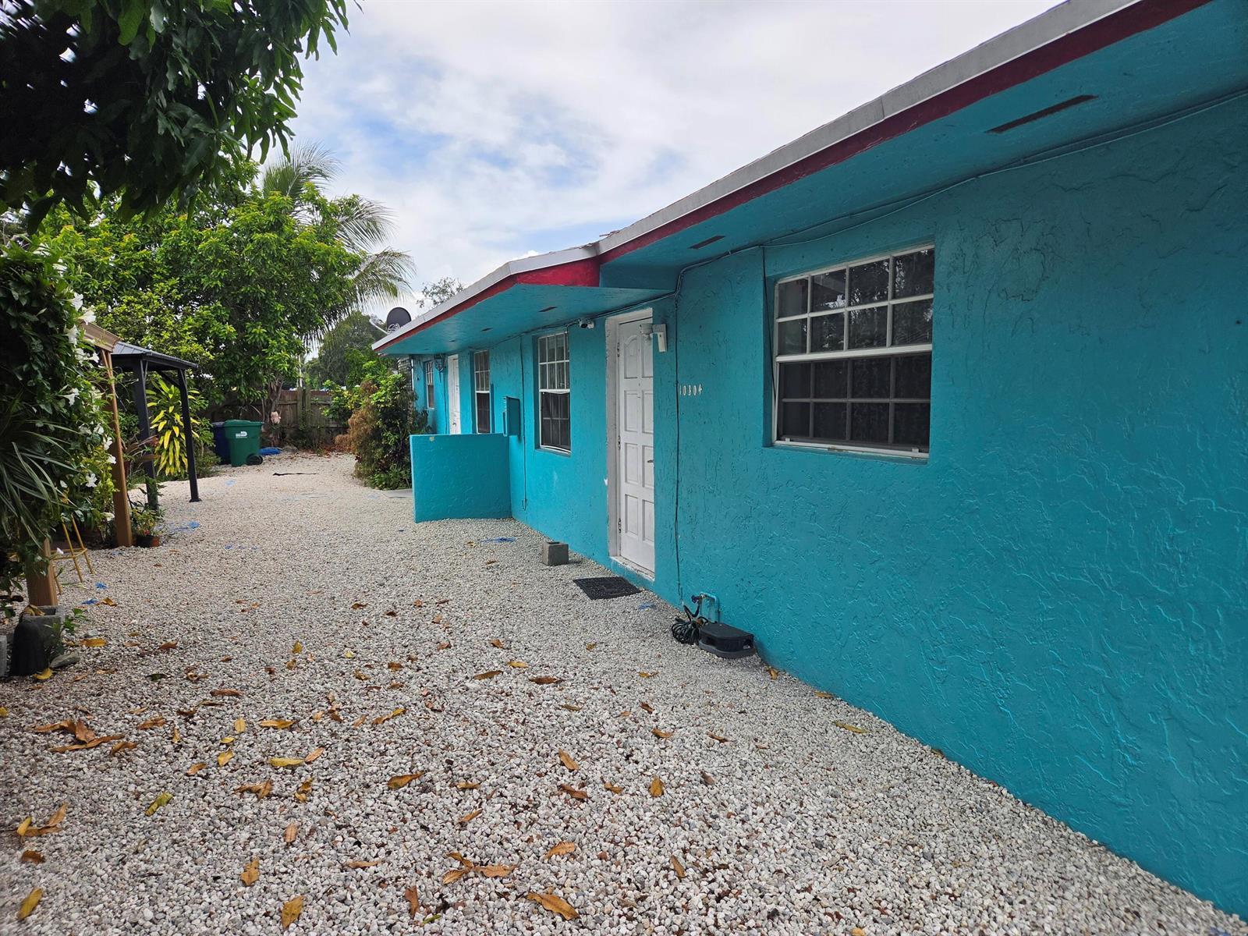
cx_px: 624
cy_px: 468
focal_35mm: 23
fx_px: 829
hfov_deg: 73.9
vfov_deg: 58.9
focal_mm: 5.4
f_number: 1.8
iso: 80
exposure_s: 1/3569
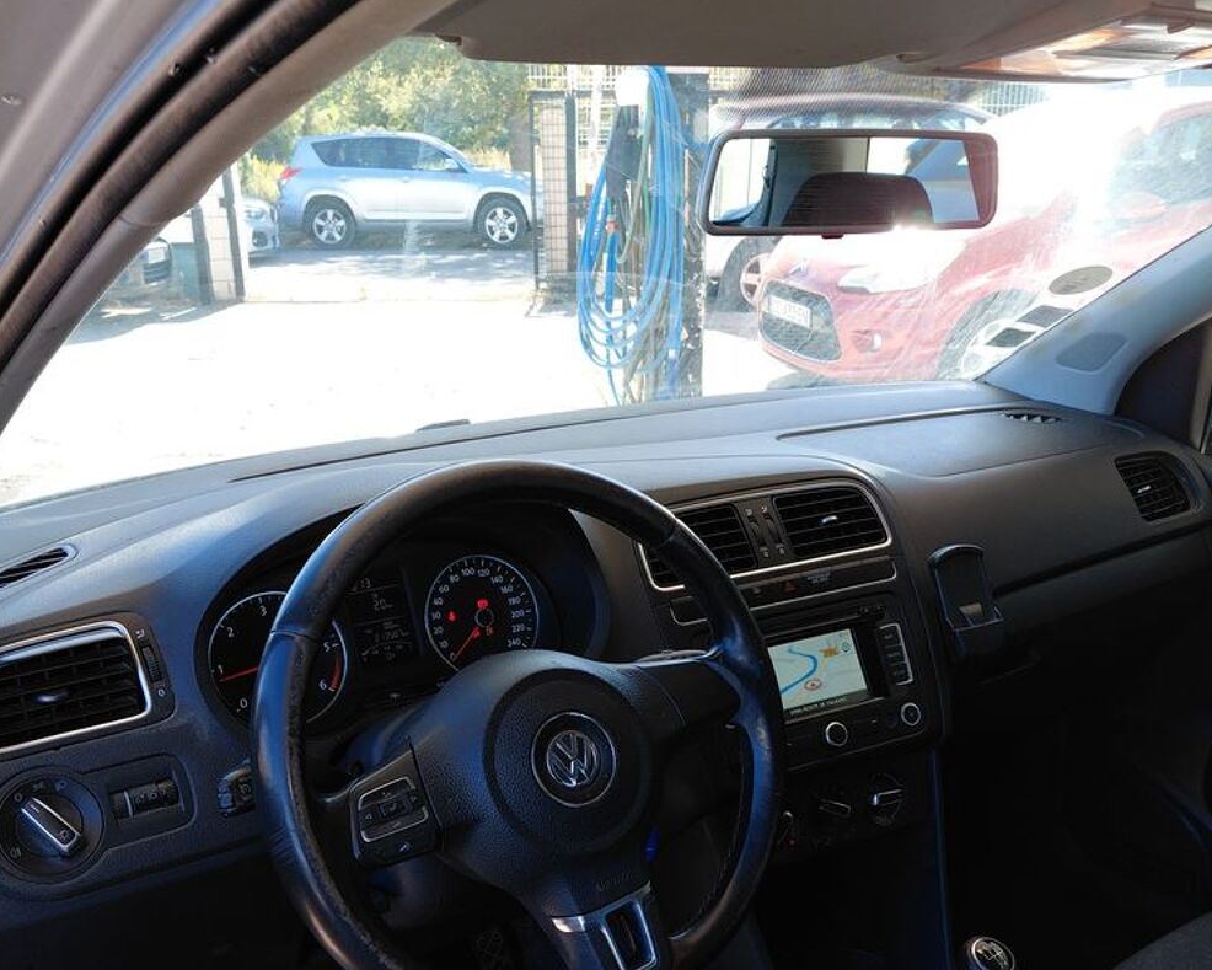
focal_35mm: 33
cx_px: 606
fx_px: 1184
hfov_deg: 54.2
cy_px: 688
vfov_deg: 43.6
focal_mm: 4.69
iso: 50
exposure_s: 1/204
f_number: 1.8
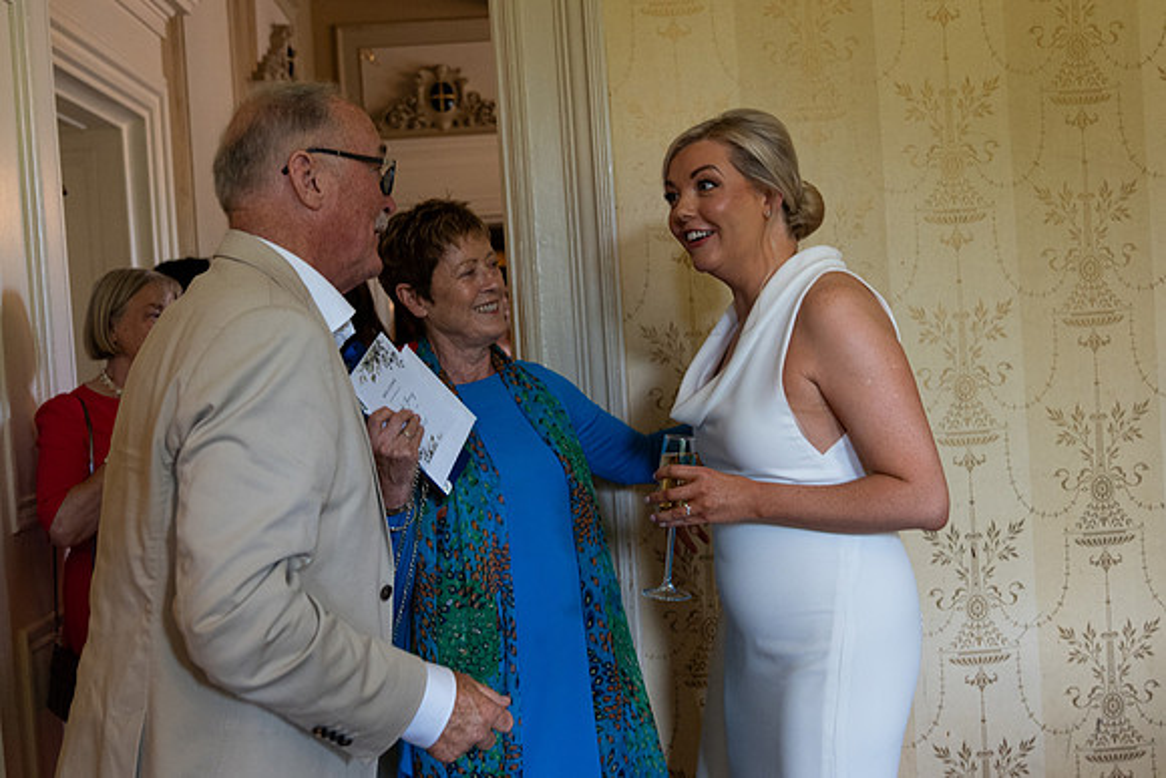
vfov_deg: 36.9
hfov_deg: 53.1
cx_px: 583
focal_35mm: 36
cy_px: 389
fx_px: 1166
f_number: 2.8
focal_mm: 24
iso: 1600
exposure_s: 1/160
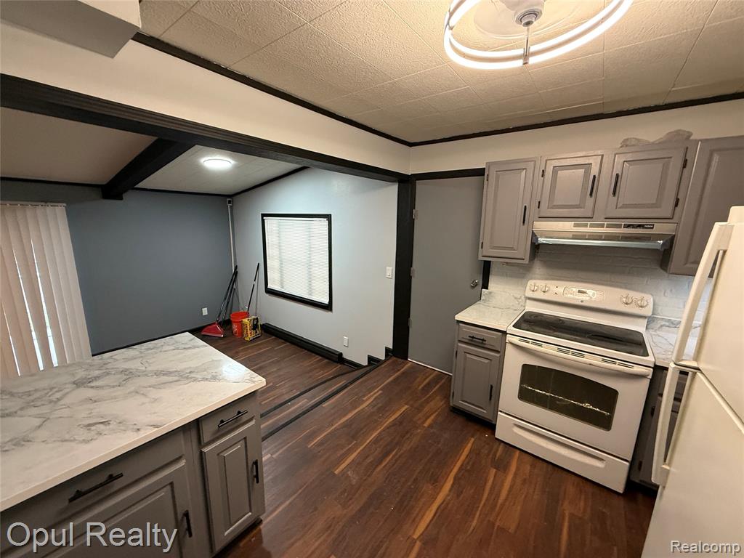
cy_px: 279
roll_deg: -1.3
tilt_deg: -10.7
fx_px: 301
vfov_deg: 85.7
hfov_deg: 102.1
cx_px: 372
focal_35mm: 14
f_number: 2.2
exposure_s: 1/60
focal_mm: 2.22
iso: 400
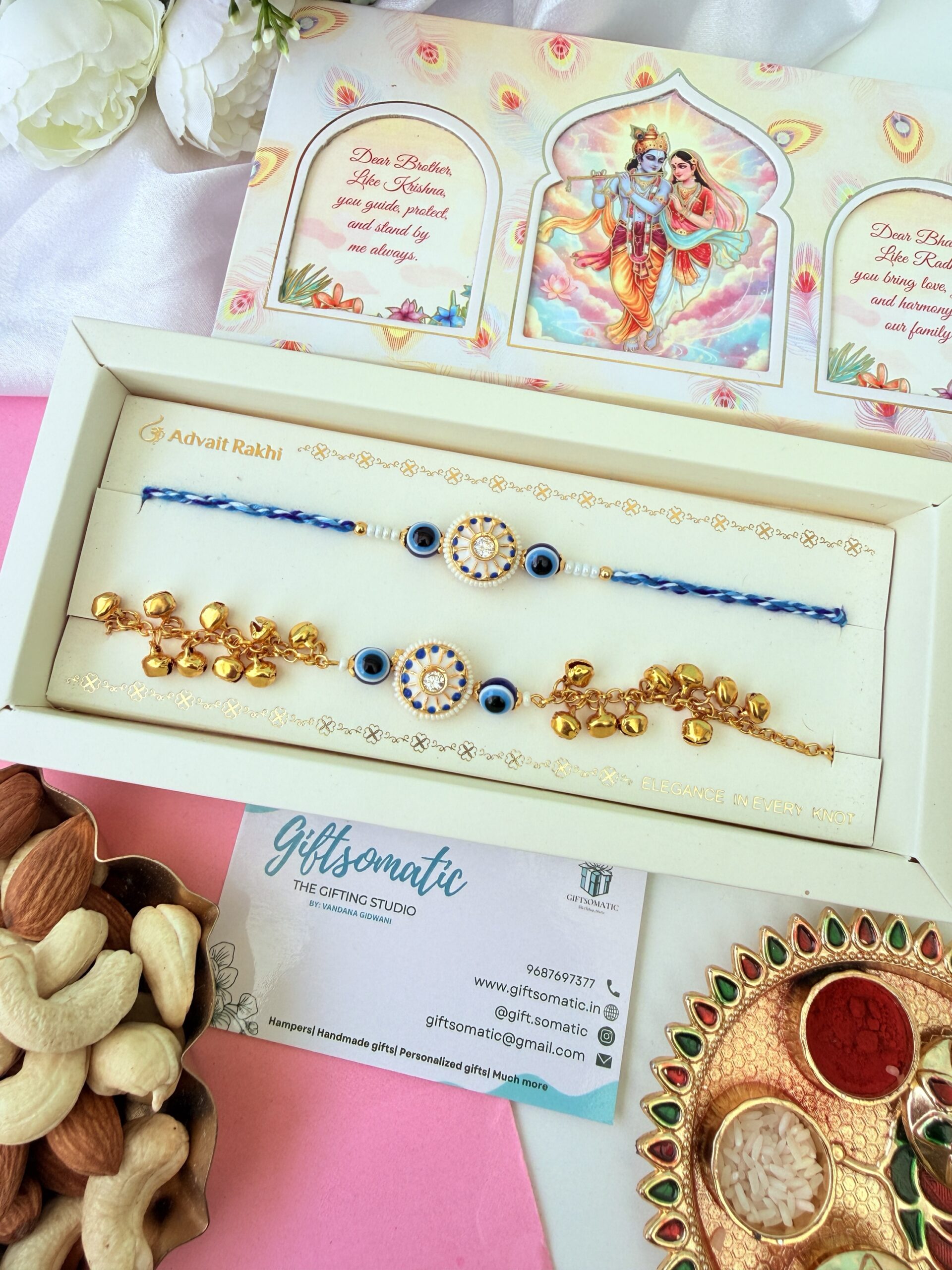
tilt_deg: -72.5
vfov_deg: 71.6
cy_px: 635
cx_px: 476
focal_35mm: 24
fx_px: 880
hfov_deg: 56.8
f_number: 2.2
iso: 40
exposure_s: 1/311
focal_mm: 2.22
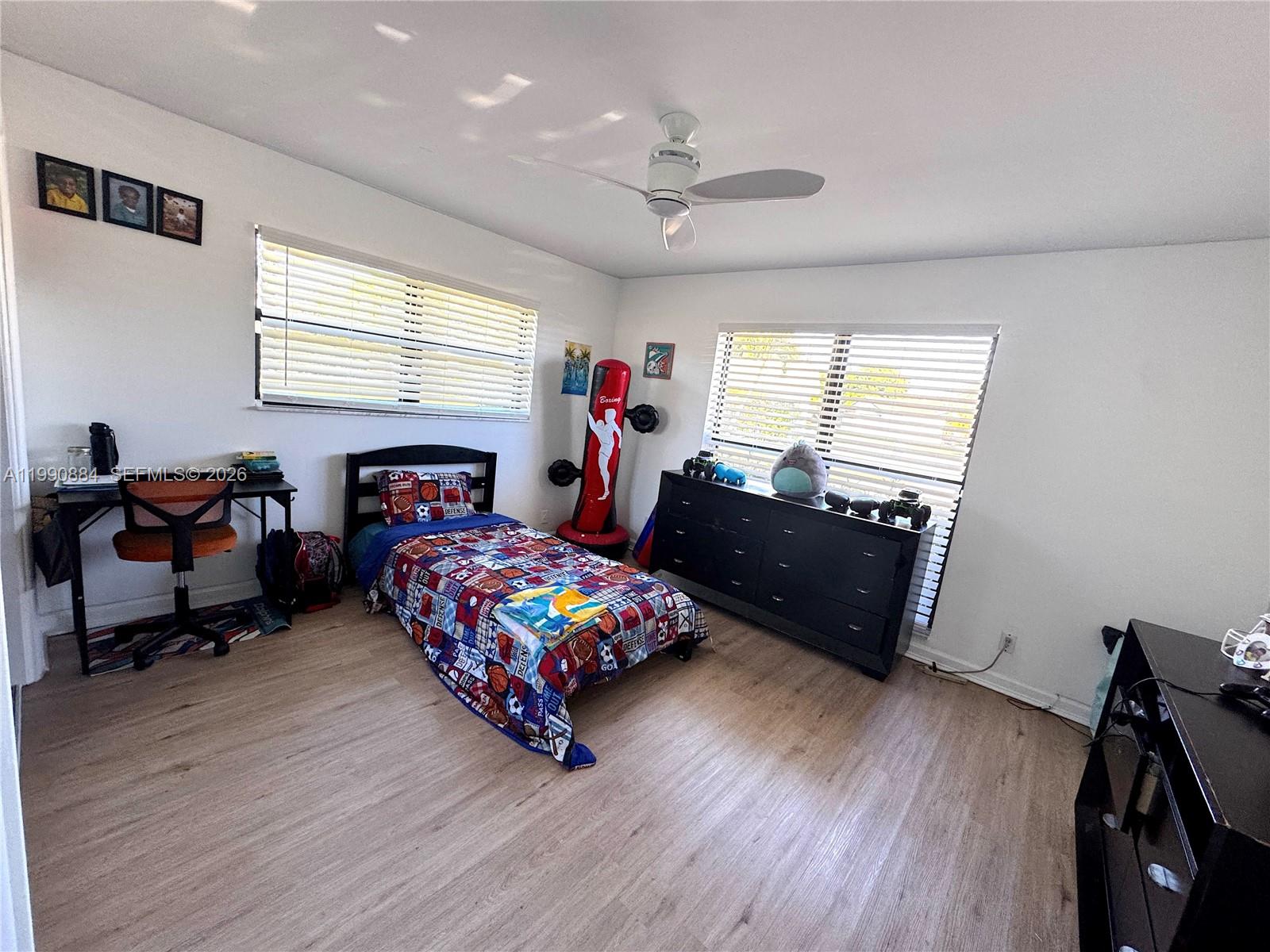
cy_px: 476
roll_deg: -7.2
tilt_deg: -10.4
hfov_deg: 102.1
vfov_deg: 85.7
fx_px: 514
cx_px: 635
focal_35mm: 14
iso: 200
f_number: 2.2
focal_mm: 2.22
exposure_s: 1/120
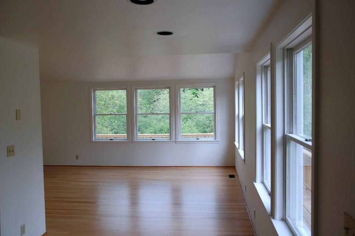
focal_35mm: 30
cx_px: 178
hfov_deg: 62.0
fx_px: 296
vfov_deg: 43.5
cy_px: 118
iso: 400
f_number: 5
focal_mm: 20
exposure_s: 1/100
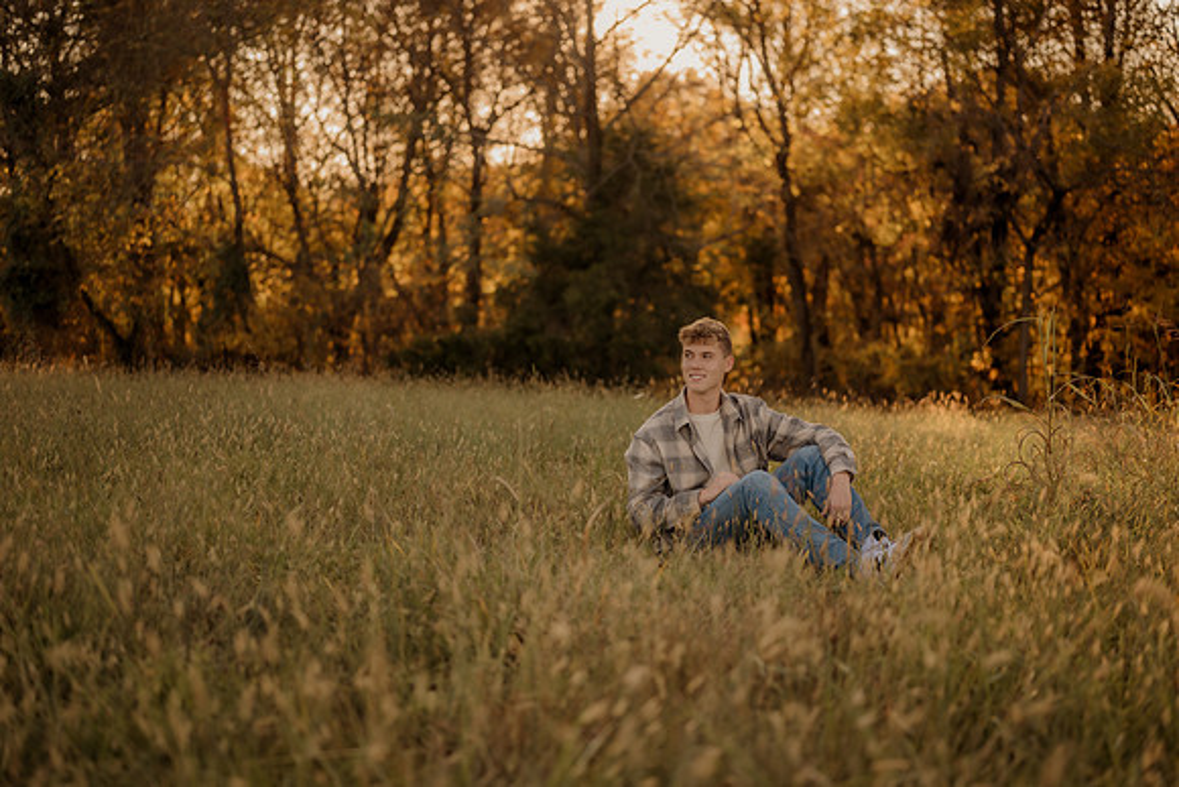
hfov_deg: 39.6
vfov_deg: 27.0
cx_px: 590
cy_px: 394
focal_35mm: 50
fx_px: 1638
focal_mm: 50
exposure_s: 1/1250
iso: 250
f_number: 1.8
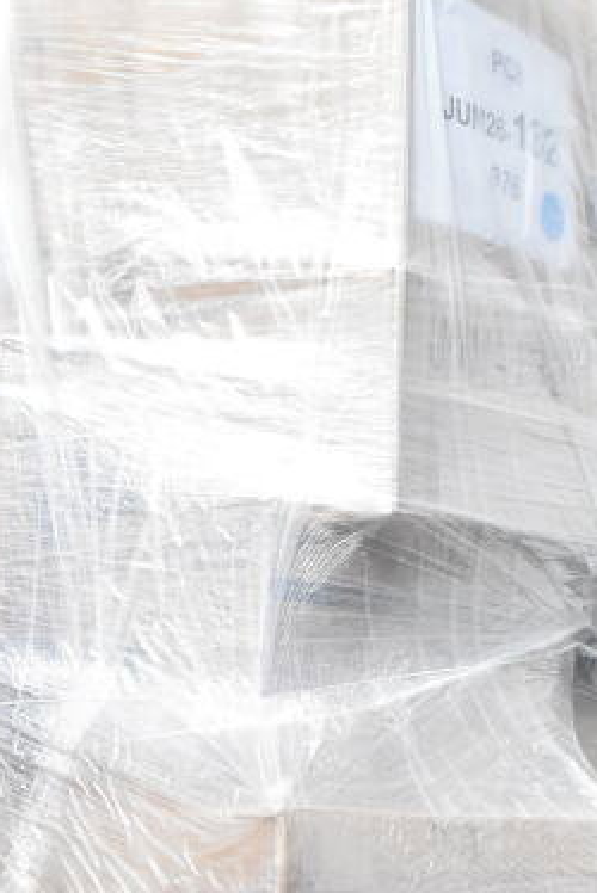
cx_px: 165
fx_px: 1639
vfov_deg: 29.0
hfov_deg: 20.5
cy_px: 838
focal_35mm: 66
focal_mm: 18
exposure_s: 1/1000
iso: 1600
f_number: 16
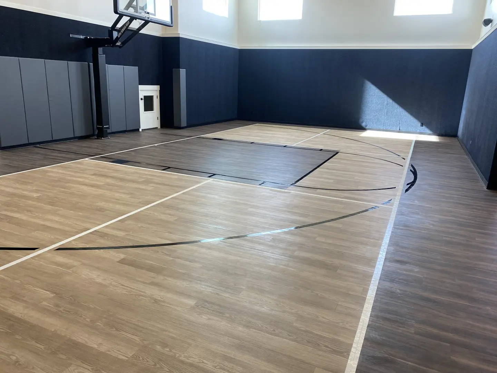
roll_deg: -2.6
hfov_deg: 67.3
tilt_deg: -15.6
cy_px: 186
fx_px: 373
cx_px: 248
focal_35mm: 26
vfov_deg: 53.1
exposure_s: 1/120
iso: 80
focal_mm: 4.25
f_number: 1.8
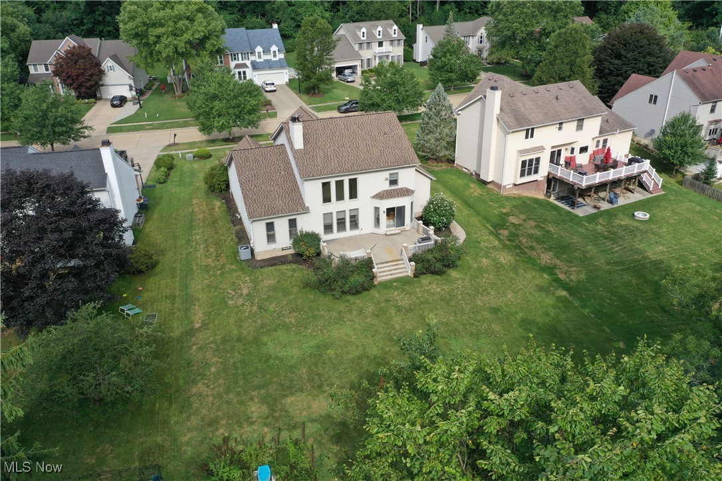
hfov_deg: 65.5
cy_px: 240
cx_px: 361
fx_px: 562
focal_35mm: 28
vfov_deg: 46.4
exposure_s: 1/400
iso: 100
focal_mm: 10.26
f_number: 5.6
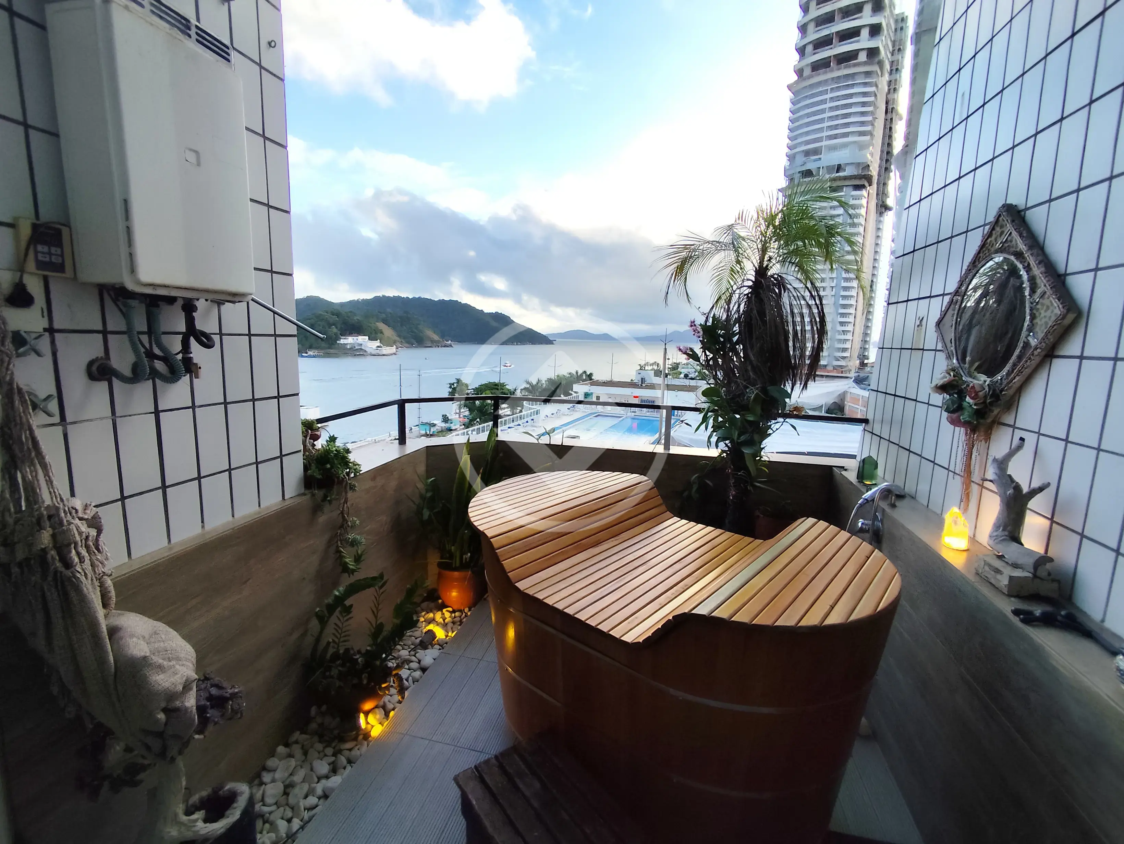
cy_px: 422
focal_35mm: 16
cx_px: 562
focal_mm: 1.65
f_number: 2.2
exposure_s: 1/370
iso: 50
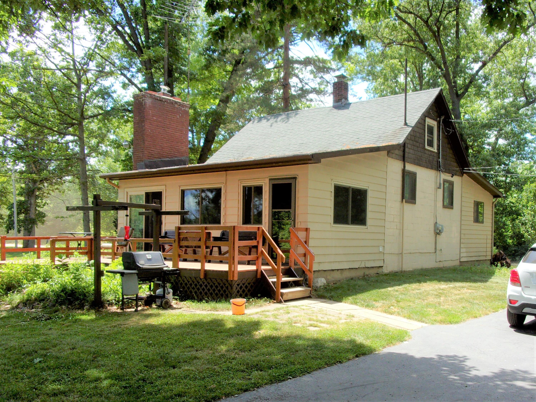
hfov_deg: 63.5
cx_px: 268
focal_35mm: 28
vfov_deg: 49.7
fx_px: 433
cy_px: 201
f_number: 3.9
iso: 80
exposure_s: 1/240
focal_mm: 5.1
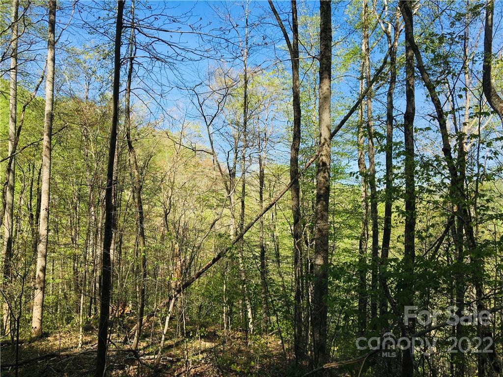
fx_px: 421
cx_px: 252
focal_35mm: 29
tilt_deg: +2.7
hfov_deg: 61.7
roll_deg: -1.4
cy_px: 188
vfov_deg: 48.2
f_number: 2.2
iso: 25
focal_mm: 4.15
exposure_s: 1/810
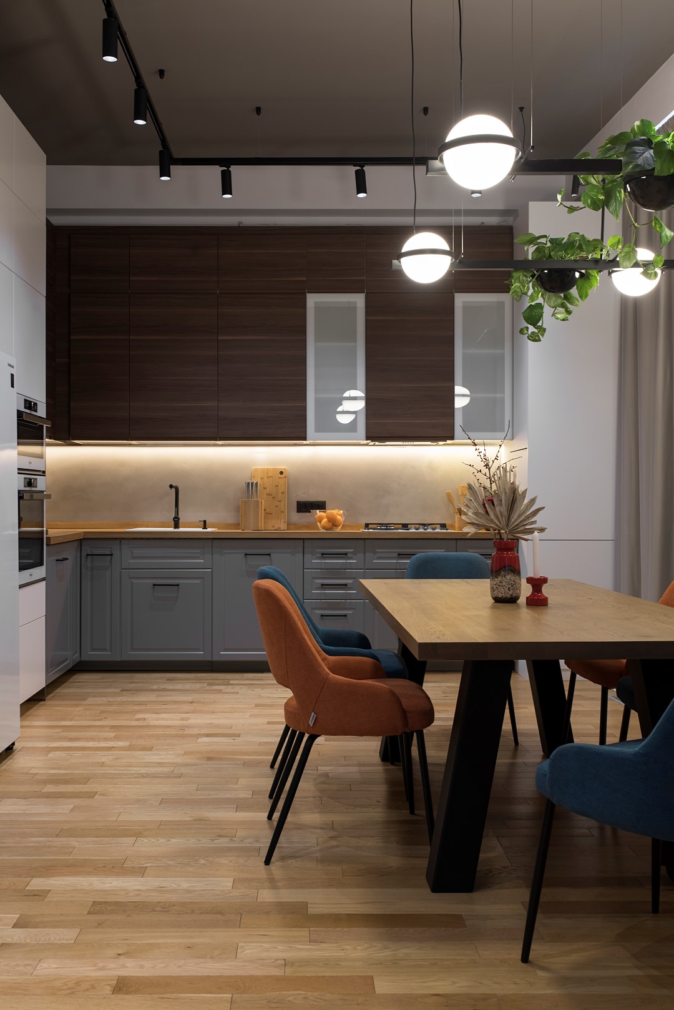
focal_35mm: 35
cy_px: 505
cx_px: 337
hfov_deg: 37.9
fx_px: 982
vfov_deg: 54.4
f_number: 10
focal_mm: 35
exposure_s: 1/8
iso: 400
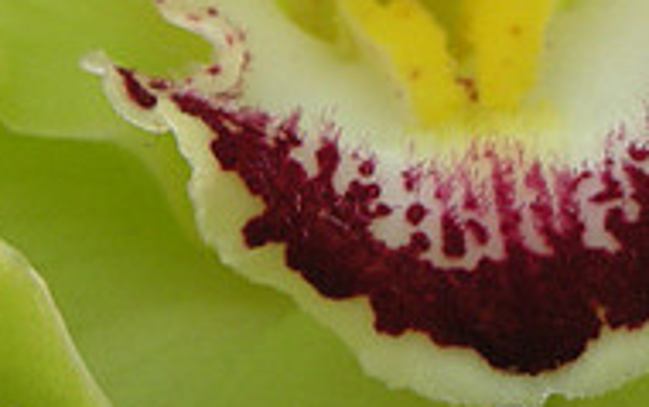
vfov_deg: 3.9
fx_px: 6000
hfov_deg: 6.2
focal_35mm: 339
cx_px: 420
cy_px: -87
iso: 135
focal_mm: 17.1
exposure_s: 1/59
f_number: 4.7
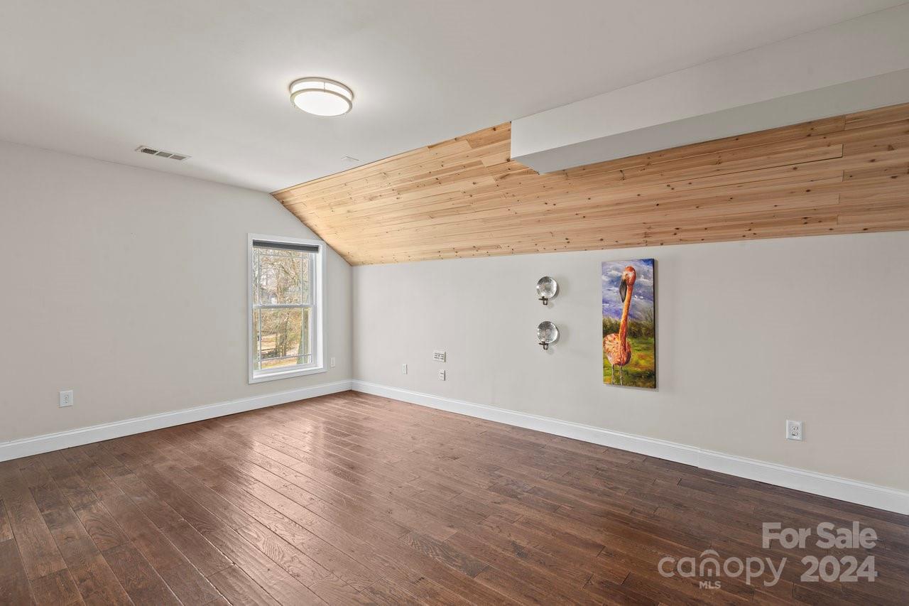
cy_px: 303
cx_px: 454
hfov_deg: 96.7
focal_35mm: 16
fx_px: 404
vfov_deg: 73.7
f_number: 11
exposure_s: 1/1.25
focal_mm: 16
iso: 100
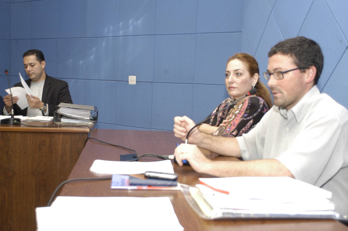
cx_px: 174
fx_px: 391
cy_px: 116
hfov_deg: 48.0
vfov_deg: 32.9
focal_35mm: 40
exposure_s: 1/125
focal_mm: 27
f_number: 3.8
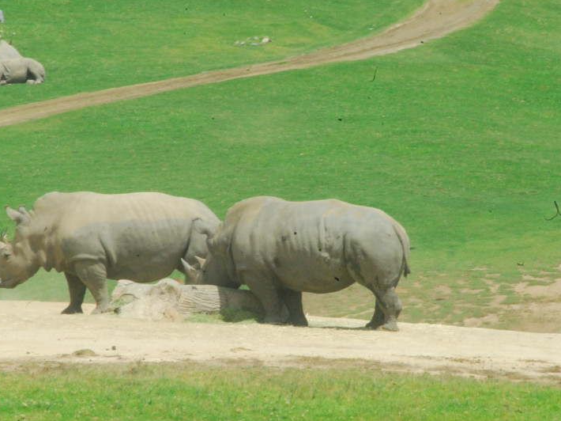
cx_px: 259
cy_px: 210
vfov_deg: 3.0
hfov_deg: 4.1
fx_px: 7906
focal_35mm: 488
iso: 1600
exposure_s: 1/90
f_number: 45
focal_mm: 300
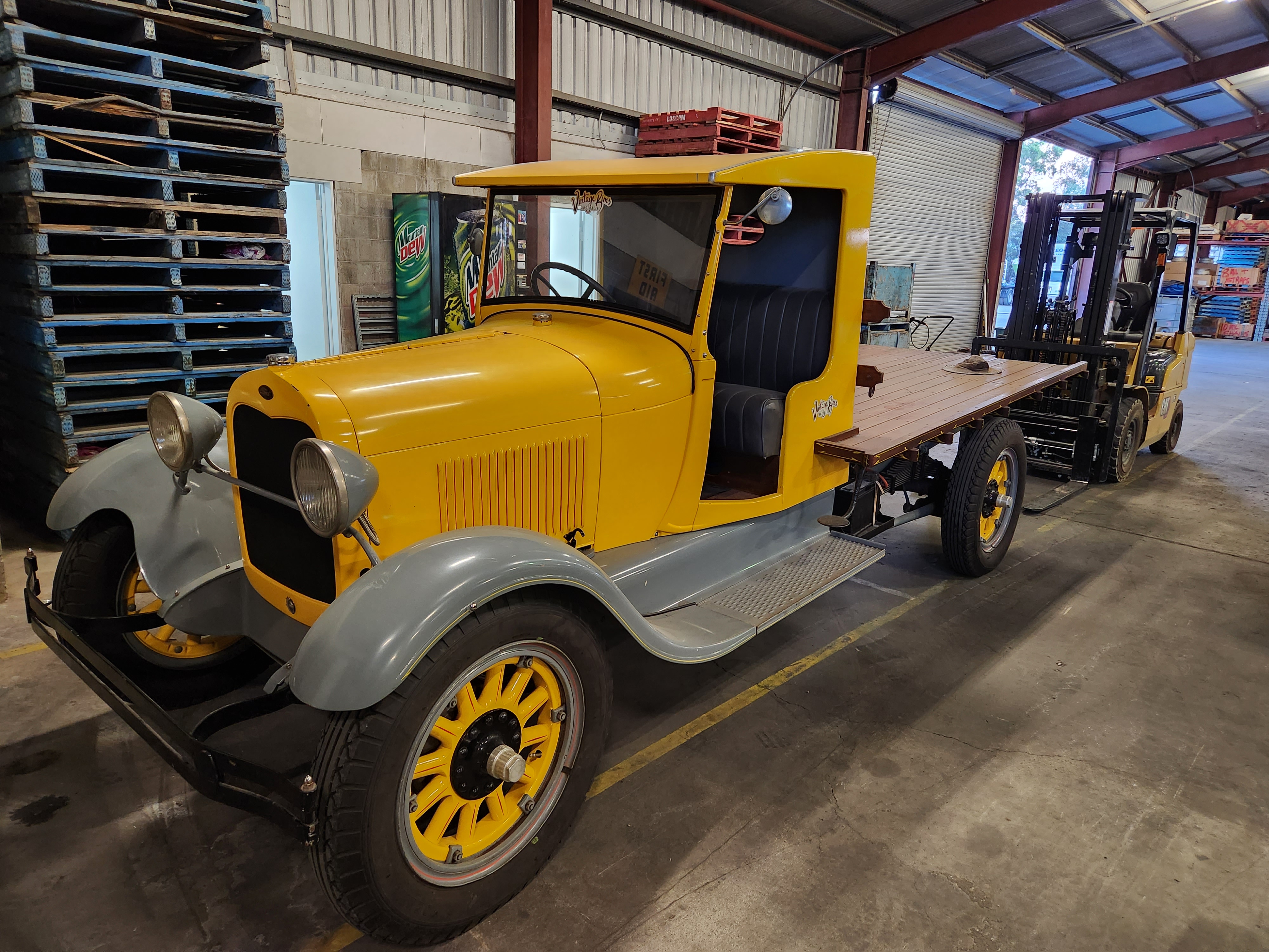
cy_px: 476
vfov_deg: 58.9
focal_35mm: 23
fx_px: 843
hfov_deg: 73.9
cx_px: 634
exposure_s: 1/33
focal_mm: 5.4
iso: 500
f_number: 1.8
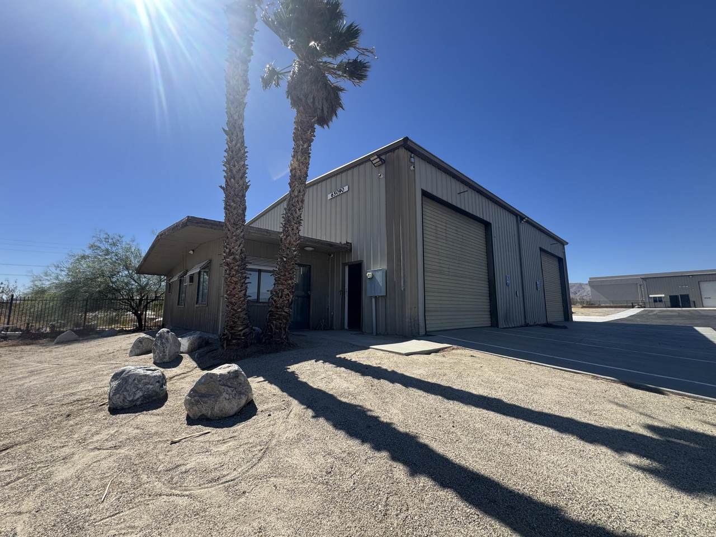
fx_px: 290
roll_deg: -1.9
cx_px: 358
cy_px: 268
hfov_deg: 102.1
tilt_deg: +6.4
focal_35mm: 14
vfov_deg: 85.7
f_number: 2.2
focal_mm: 2.22
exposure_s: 1/1370
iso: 50
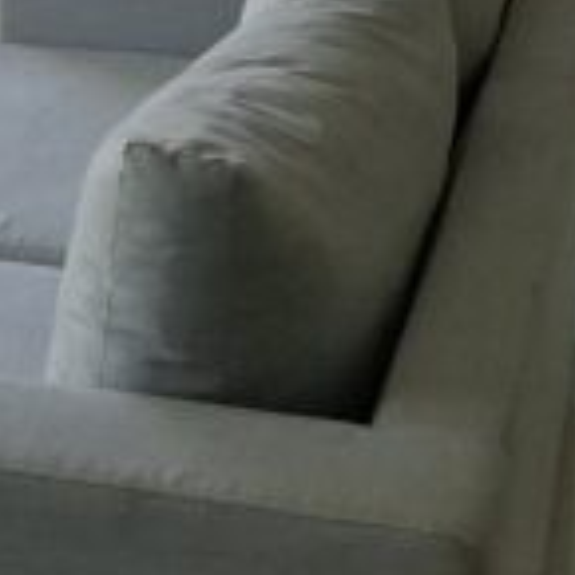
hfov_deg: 11.5
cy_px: 12
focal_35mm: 144
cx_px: -325
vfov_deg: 12.0
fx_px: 2706
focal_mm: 5.54
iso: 80
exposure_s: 1/100
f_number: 1.8
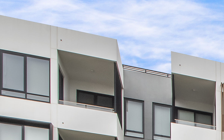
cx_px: 463
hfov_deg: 17.8
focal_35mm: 75
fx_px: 458
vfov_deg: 14.8
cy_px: 264
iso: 320
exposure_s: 1/100
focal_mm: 12
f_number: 18
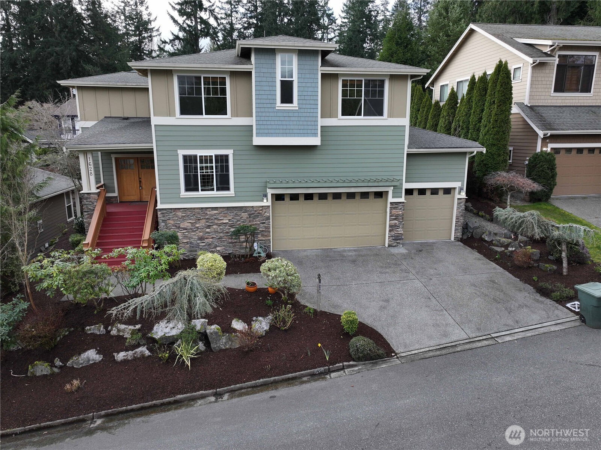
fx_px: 416
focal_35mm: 24
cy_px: 225
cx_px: 300
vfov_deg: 56.8
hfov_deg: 71.6
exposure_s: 1/15
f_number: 2.8
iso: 120
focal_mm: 12.29
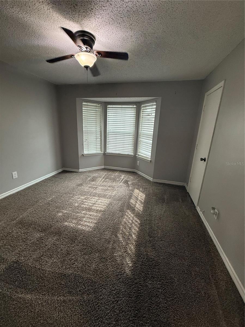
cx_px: 122
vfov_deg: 102.1
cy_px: 164
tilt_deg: -14.3
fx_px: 132
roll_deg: -2.7
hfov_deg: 85.7
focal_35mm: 14
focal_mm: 2.22
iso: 320
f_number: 2.2
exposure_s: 1/120
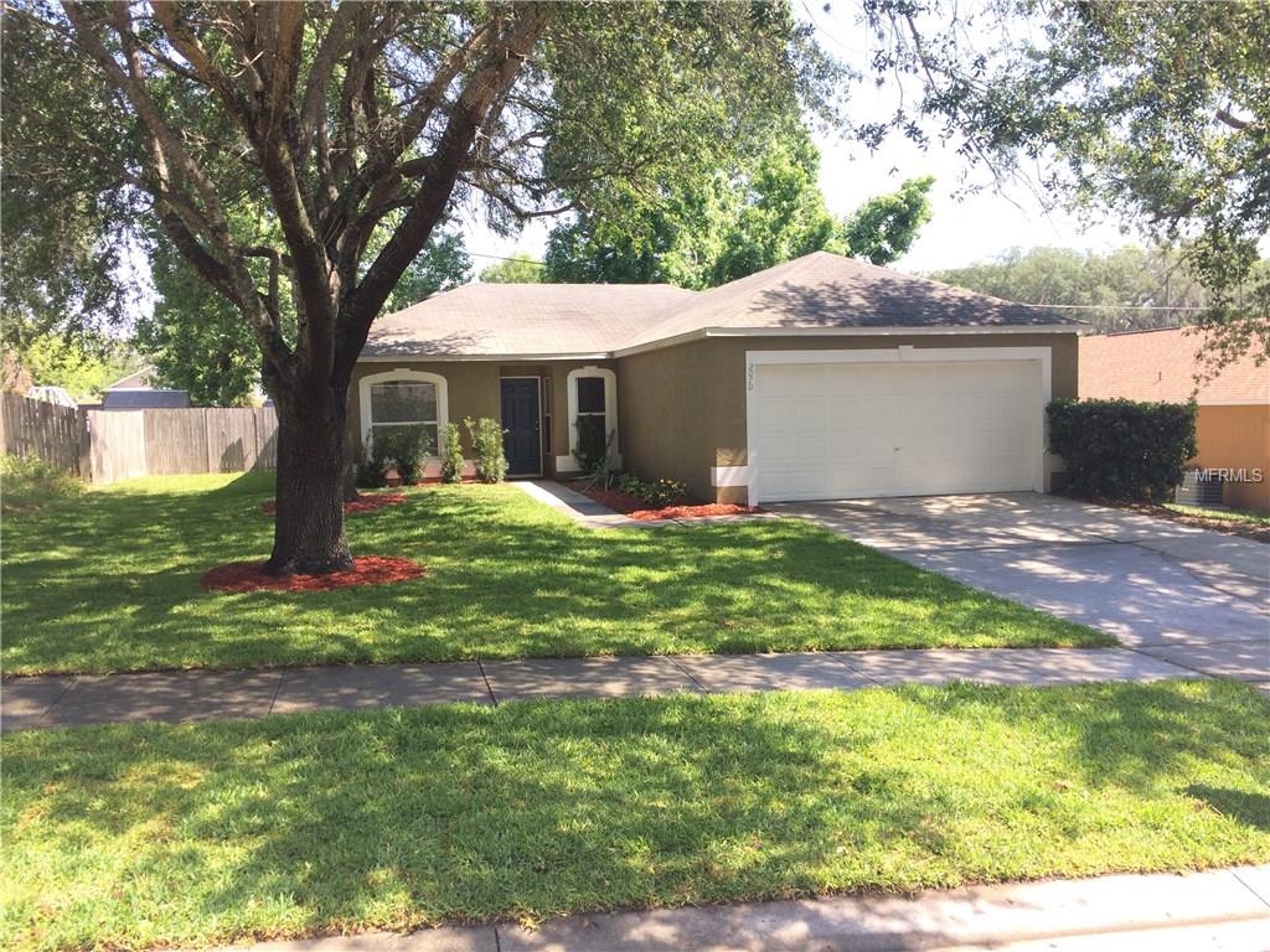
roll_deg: +0.6
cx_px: 635
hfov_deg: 61.7
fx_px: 1064
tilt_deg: -5.3
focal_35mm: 29
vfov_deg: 48.2
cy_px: 476
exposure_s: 1/370
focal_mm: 4.15
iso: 32
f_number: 2.2
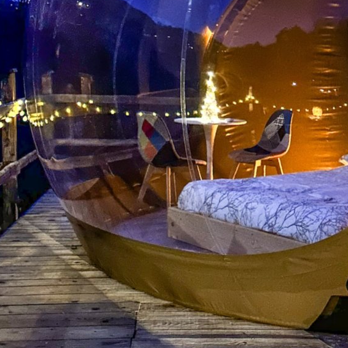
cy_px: 168
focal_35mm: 60
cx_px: 218
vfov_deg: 28.6
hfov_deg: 28.5
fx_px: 682
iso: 1600
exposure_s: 1/9
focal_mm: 6.86
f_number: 1.8
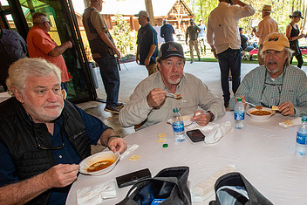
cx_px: 217
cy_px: 157
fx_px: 239
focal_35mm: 28
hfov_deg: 62.9
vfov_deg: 44.7
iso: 640
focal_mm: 17
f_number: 5.6
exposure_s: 1/125
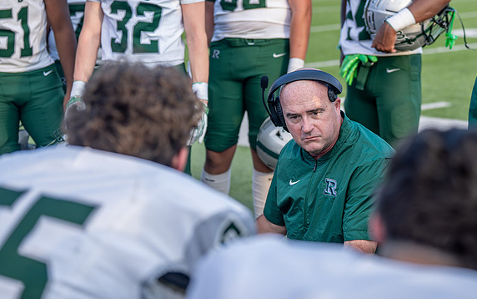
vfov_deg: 14.7
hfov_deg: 23.2
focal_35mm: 89
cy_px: 107
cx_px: 292
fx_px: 1157
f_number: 2.8
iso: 320
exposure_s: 1/1250
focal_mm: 70
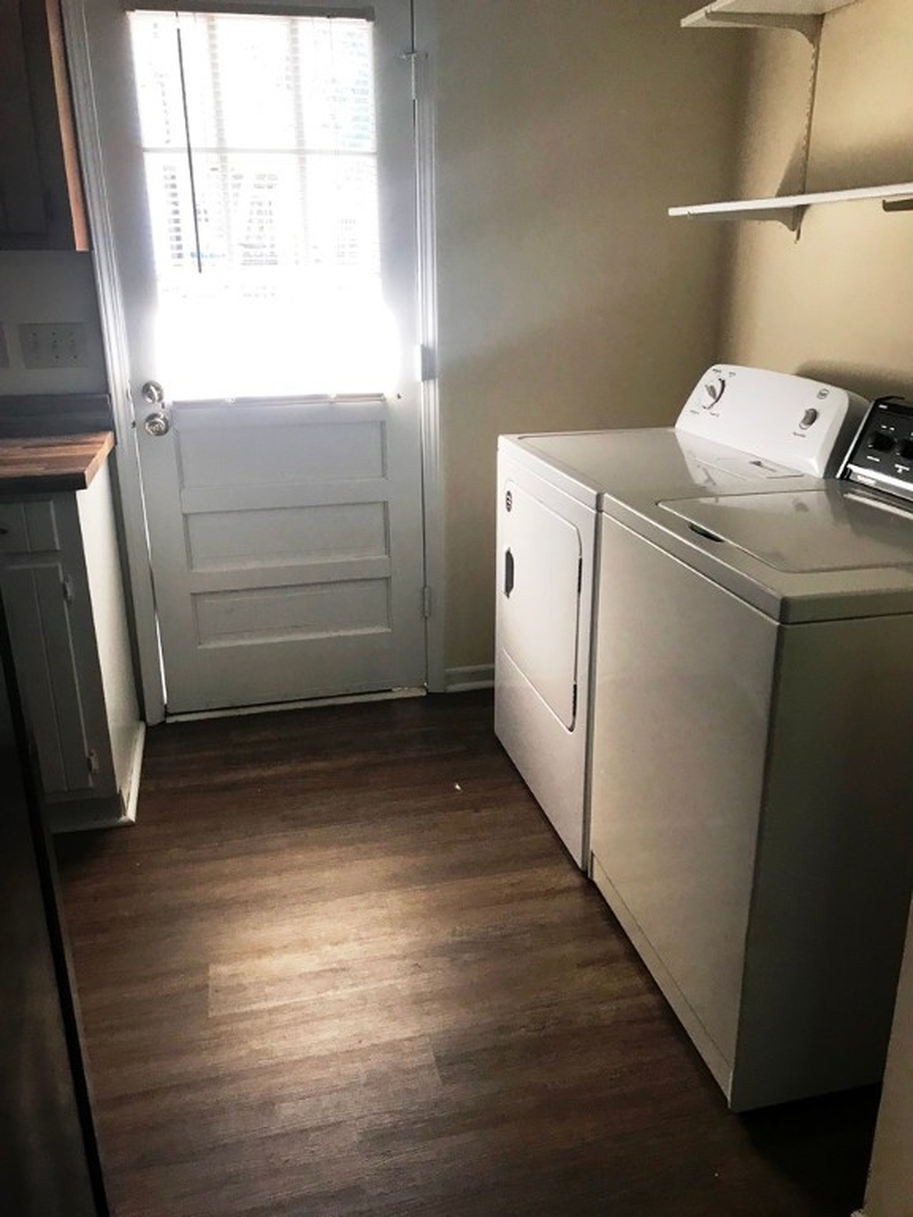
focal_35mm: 28
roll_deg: +0.5
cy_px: 608
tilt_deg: -19.3
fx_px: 985
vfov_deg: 63.4
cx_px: 456
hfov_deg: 49.7
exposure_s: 1/30
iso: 32
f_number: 1.8
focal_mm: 3.99
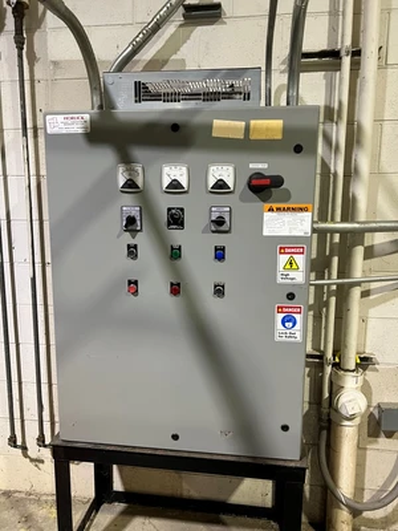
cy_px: 266
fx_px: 399
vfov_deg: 67.3
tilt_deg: -8.9
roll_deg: +0.4
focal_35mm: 26
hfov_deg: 53.1
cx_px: 199
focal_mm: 5.7
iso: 200
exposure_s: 1/60
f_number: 1.5
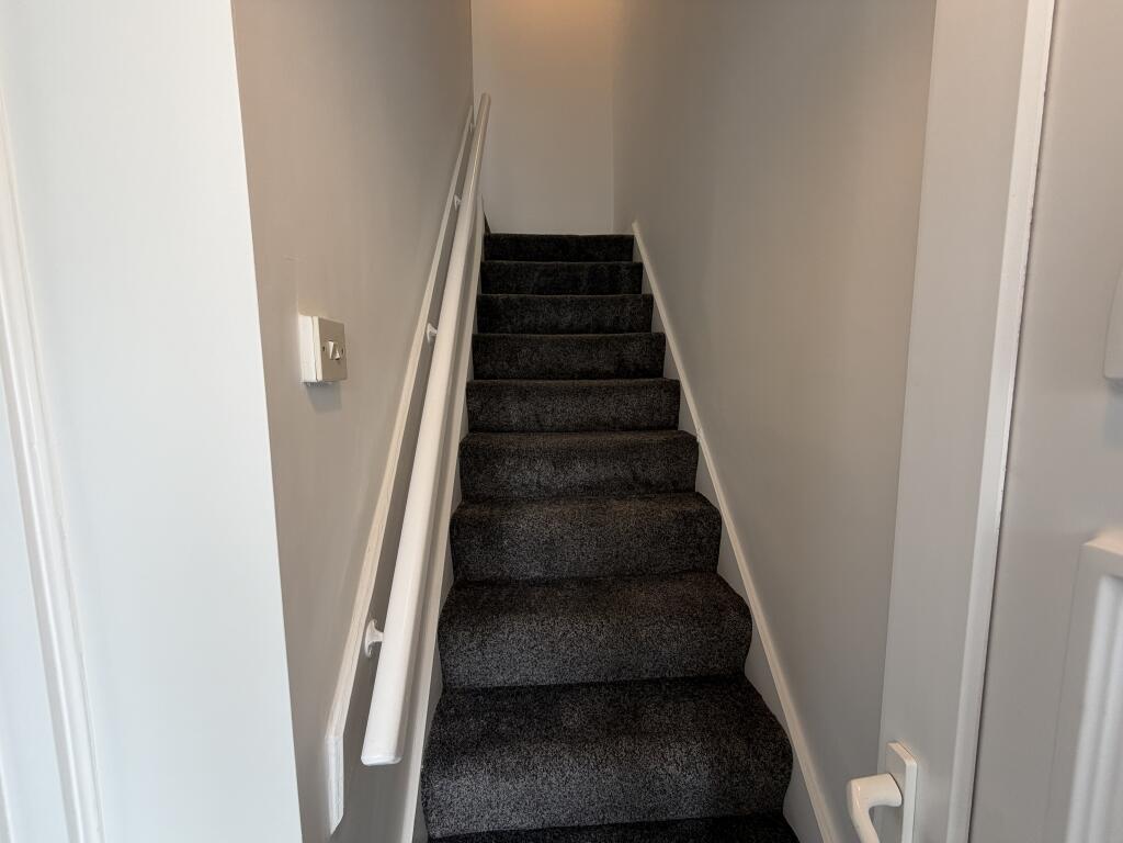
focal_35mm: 14
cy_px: 422
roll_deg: +0.6
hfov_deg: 102.1
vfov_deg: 85.7
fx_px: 454
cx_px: 562
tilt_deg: -6.6
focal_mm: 2.22
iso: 125
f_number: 2.2
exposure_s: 1/121
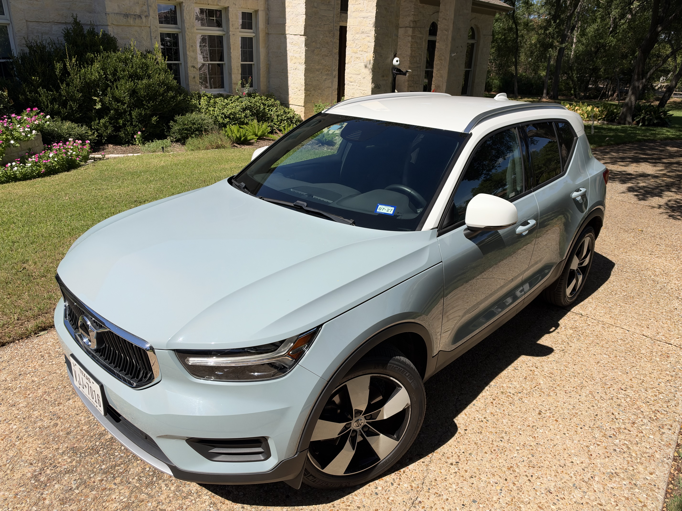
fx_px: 473
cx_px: 341
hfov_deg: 71.6
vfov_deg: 56.8
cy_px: 256
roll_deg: -2.6
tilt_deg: -22.9
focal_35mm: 24
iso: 64
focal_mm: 6.93
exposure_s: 1/5587
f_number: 1.8
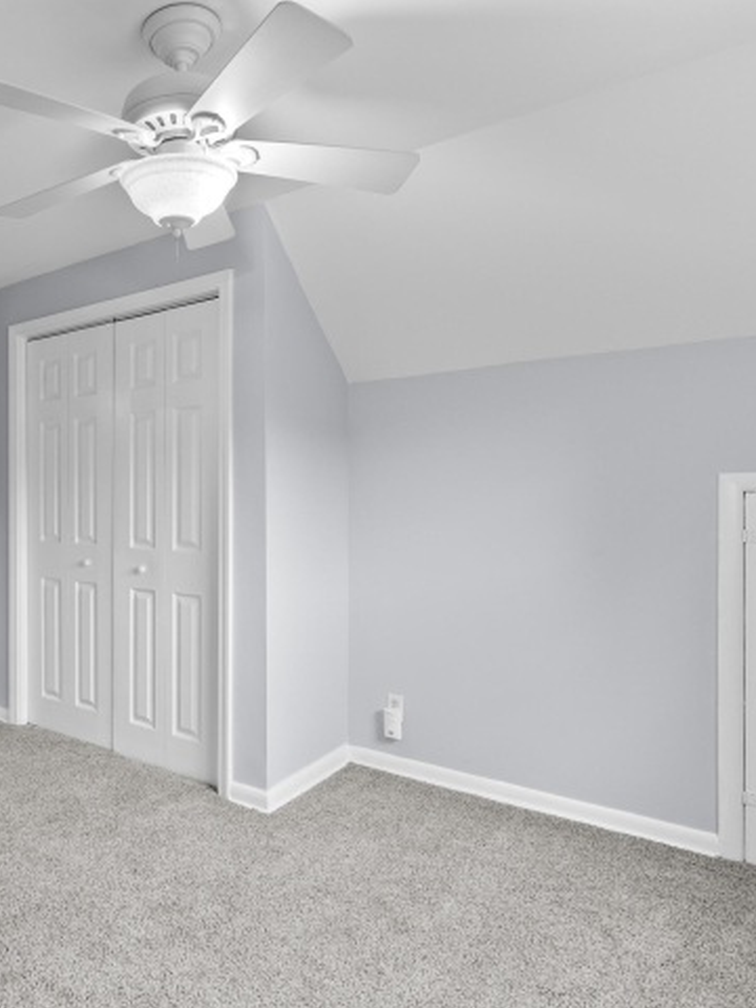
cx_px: 102
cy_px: 502
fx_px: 699
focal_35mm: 24
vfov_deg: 71.6
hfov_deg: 51.4
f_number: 11
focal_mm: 16
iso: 1000
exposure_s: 1/4
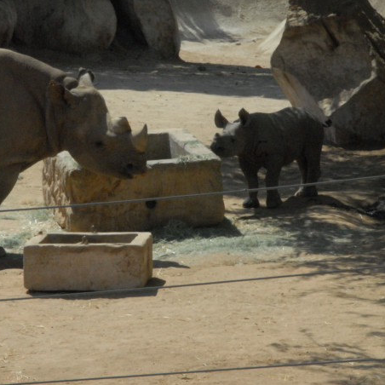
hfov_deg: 5.7
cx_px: 128
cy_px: 158
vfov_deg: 5.7
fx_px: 3835
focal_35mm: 305
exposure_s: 1/125
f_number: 36
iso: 1100
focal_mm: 135
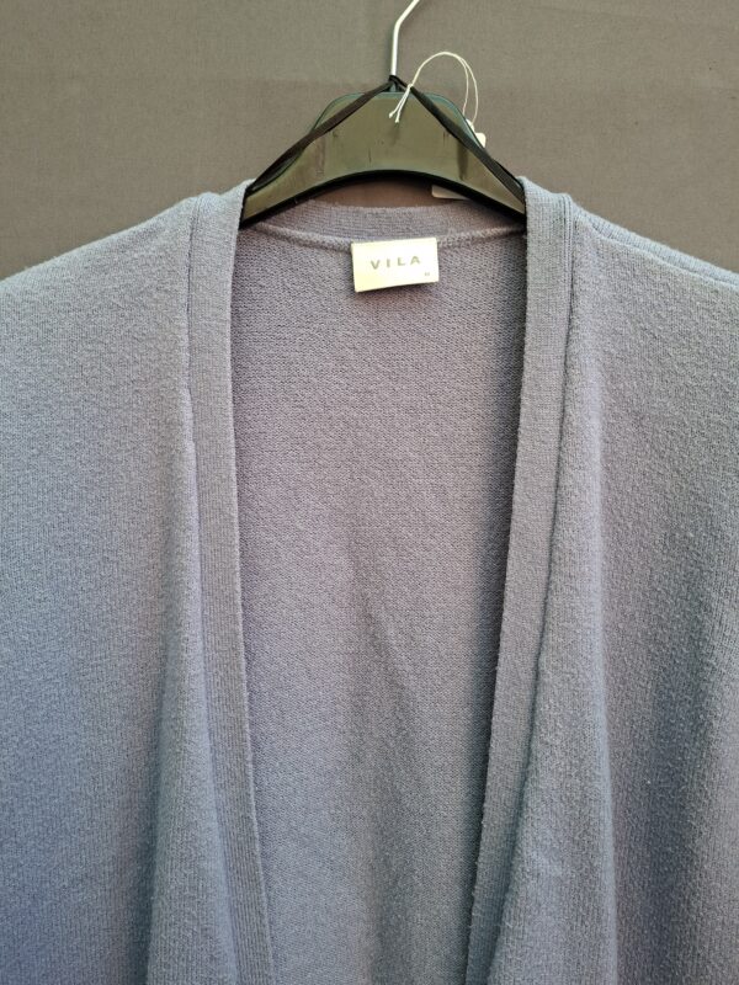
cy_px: 492
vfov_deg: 73.9
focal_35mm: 23
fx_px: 655
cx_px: 370
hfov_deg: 58.9
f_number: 1.8
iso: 100
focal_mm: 5.54
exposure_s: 1/100
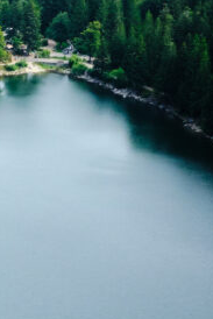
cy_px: 64
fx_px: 1755
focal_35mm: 198
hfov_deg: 6.9
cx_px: -44
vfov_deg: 10.4
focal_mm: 35
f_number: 4.5
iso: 3200
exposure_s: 1/8000
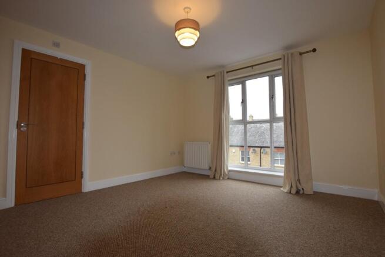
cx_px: 192
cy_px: 128
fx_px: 160
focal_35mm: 15
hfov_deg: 100.4
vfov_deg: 77.4
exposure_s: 1/125
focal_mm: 10
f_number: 5.6
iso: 640
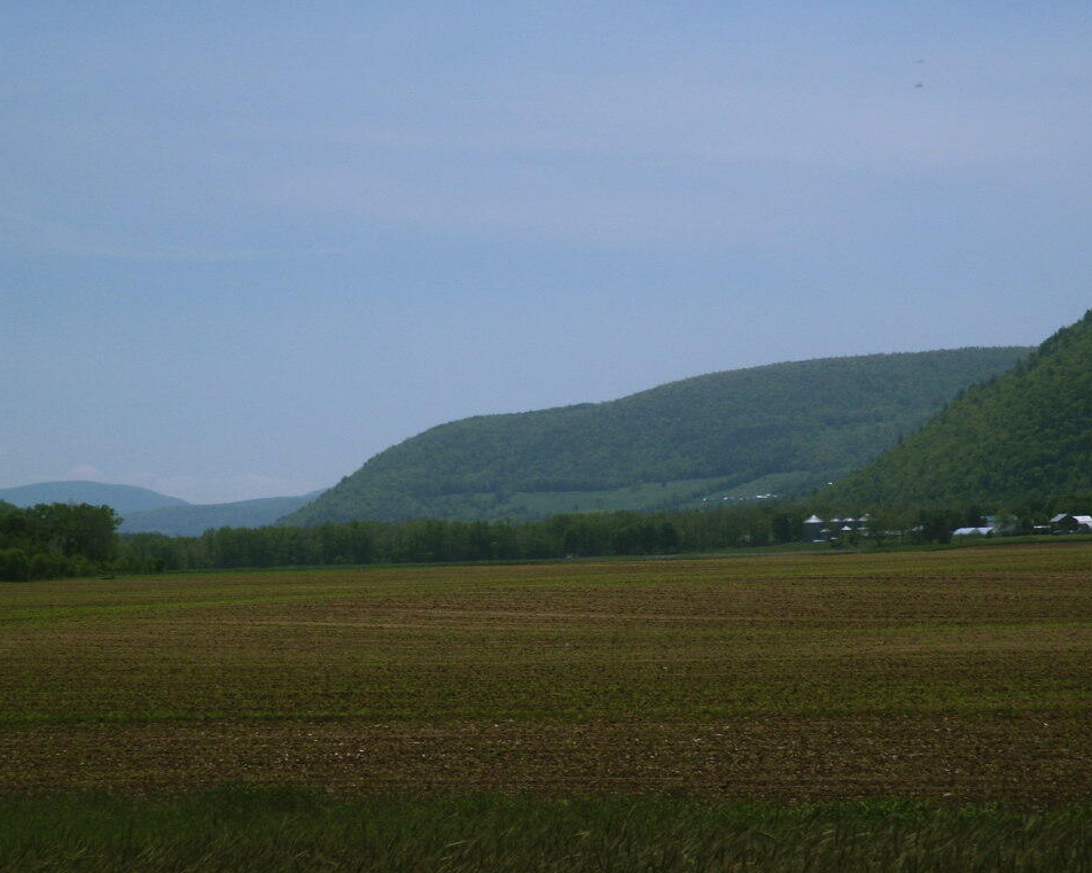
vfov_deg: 10.6
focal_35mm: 146
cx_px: 536
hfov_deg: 13.2
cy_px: 435
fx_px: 4717
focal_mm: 28.23
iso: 64
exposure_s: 1/125
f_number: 8
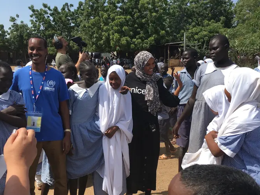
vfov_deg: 48.2
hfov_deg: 61.7
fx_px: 218
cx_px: 130
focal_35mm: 29
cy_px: 98
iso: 25
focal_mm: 4.15
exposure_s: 1/1221
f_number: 2.2
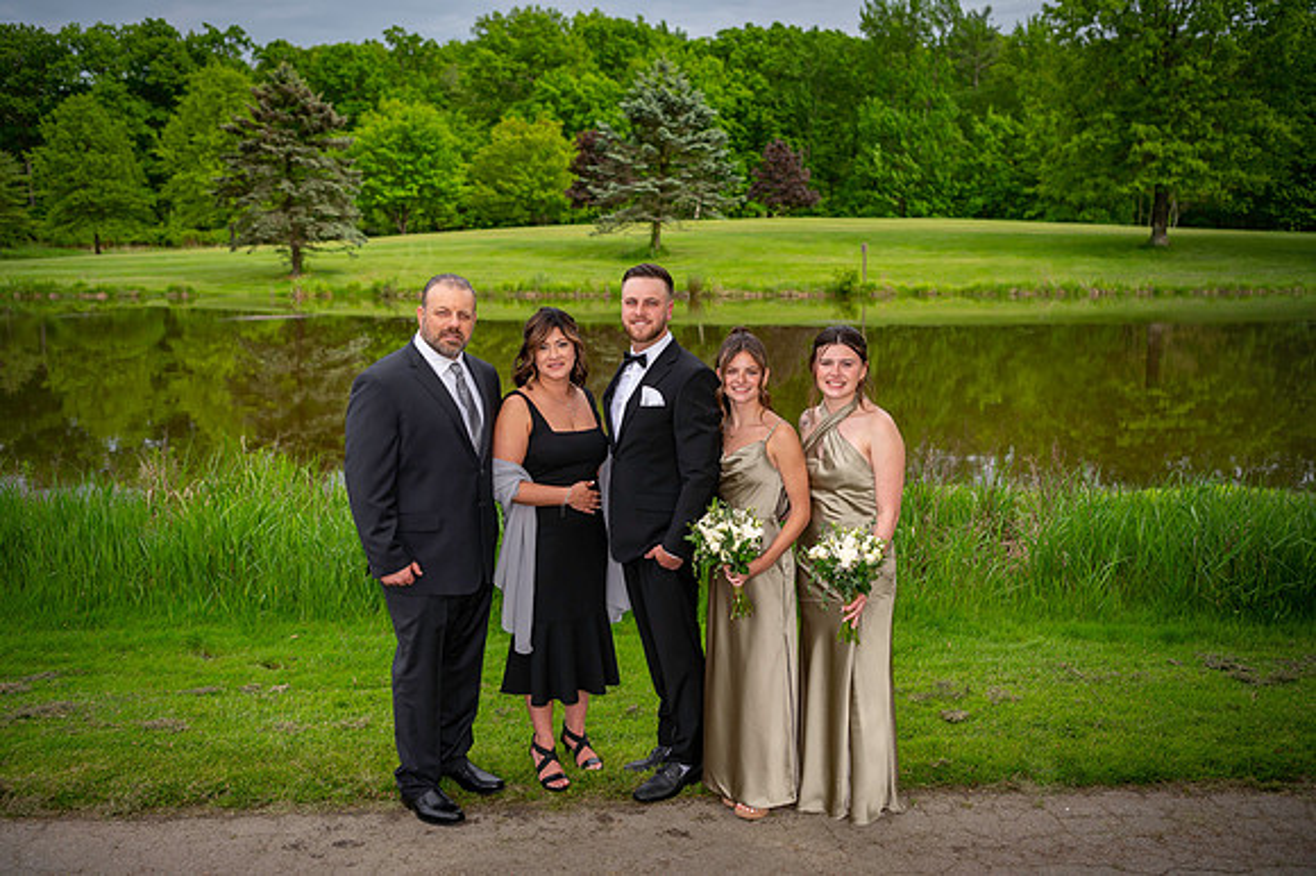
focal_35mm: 34
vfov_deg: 38.8
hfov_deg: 55.8
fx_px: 1242
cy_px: 438
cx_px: 658
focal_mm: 34
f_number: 3.2
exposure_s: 1/3200
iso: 400
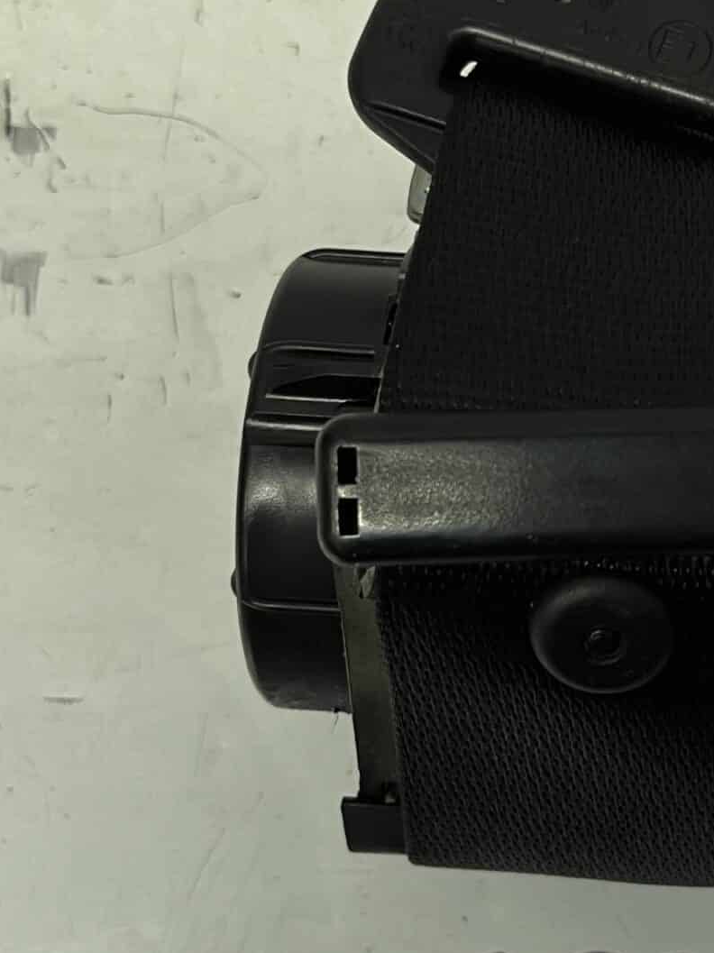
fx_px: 1734
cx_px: 691
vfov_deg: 30.7
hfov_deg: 22.5
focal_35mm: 63
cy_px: 417
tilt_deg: -77.5
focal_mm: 5.1
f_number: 1.6
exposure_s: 1/50
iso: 100
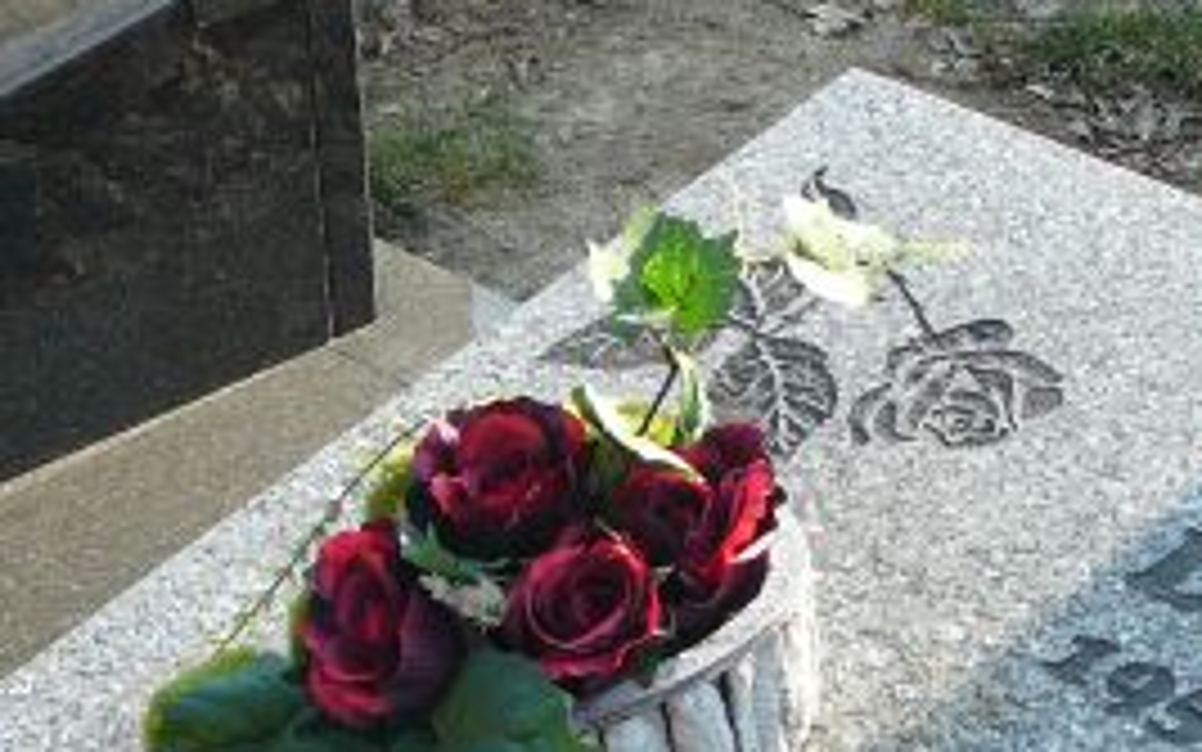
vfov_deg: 14.4
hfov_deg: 22.8
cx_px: 1044
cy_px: 779
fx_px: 2916
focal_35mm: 89
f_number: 2.8
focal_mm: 5.2
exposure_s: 1/250
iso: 80
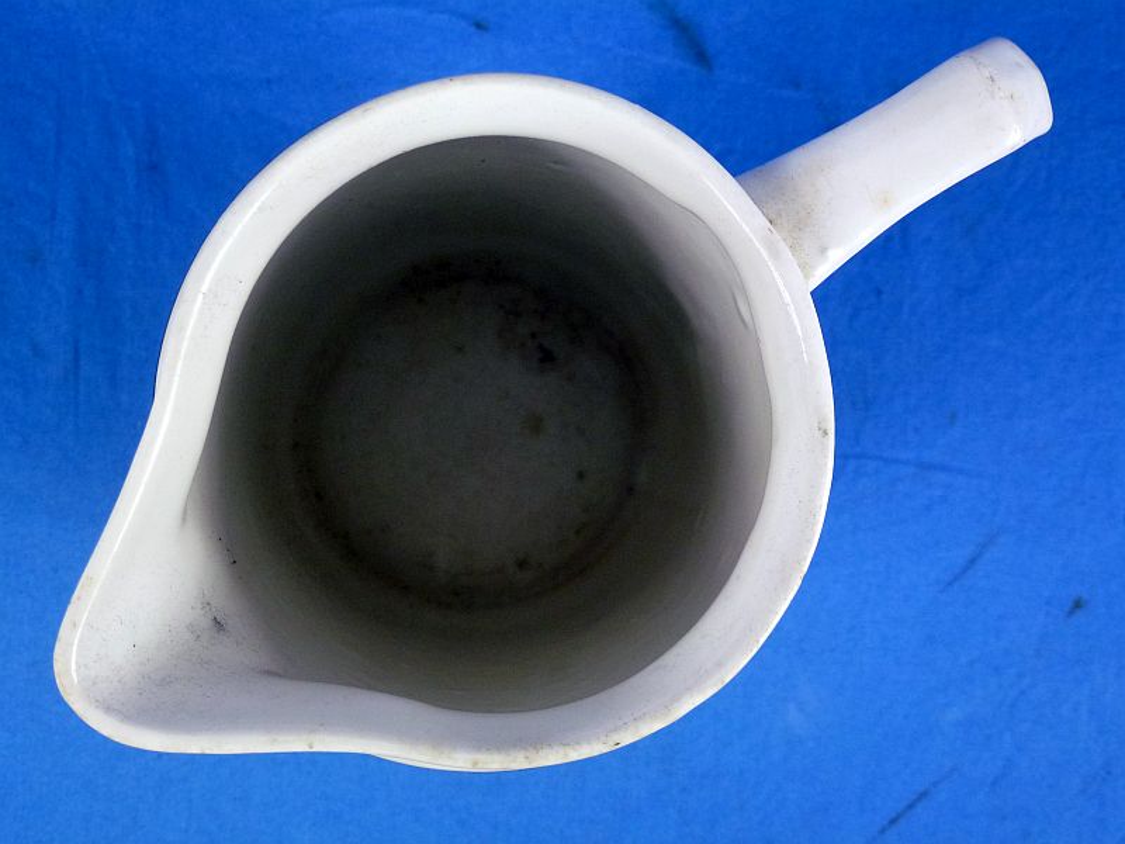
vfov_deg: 35.1
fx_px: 1332
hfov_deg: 45.8
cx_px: 562
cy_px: 422
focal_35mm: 41
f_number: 3.9
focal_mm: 7.4
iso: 250
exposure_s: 1/80
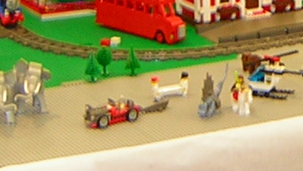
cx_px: 312
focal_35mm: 169
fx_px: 1358
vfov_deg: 7.2
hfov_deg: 12.6
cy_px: 25
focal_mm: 4.7
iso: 50
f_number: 2.6
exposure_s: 1/6
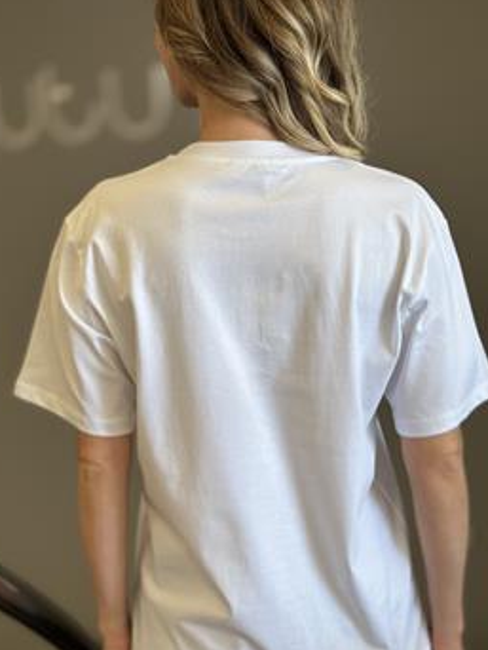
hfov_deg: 25.2
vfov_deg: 33.1
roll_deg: +3.2
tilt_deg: -13.7
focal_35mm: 58
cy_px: 381
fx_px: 1089
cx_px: 205
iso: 64
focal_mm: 6.86
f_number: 1.78
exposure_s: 1/110
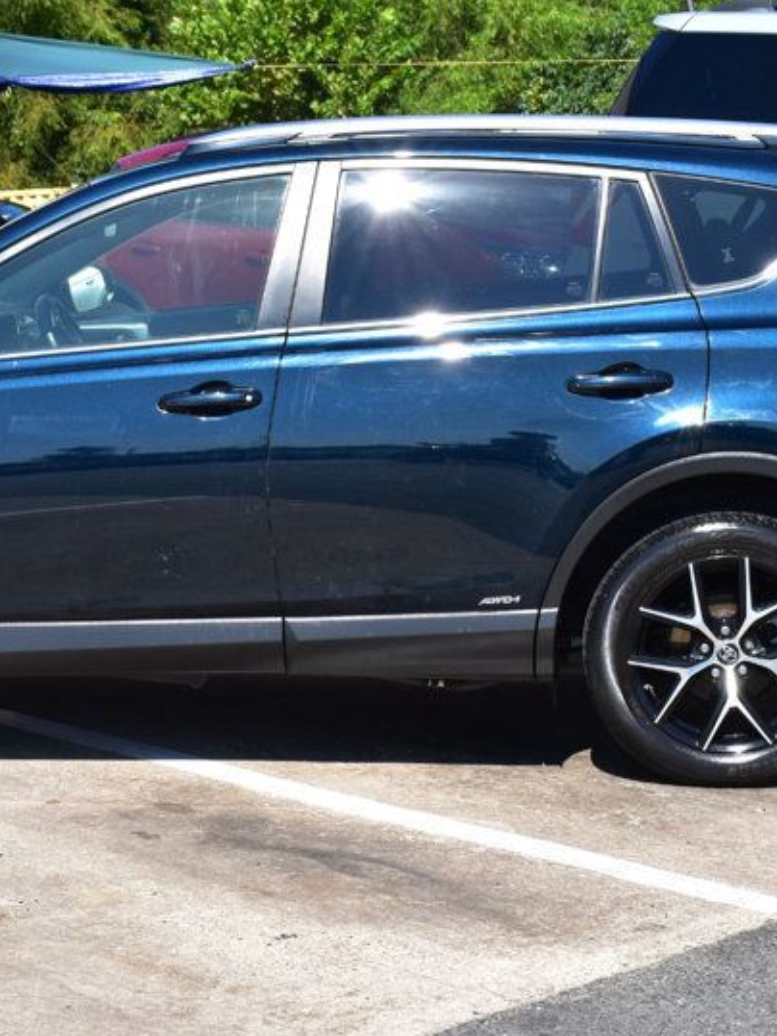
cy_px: 554
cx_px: 288
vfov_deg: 23.0
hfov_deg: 17.4
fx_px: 2542
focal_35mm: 85
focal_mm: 31
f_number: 11
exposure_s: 1/400
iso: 400
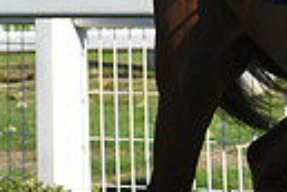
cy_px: -224
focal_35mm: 541
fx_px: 4313
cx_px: 356
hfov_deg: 3.8
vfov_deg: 2.5
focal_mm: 120
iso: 400
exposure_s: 1/2500
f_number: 5.6
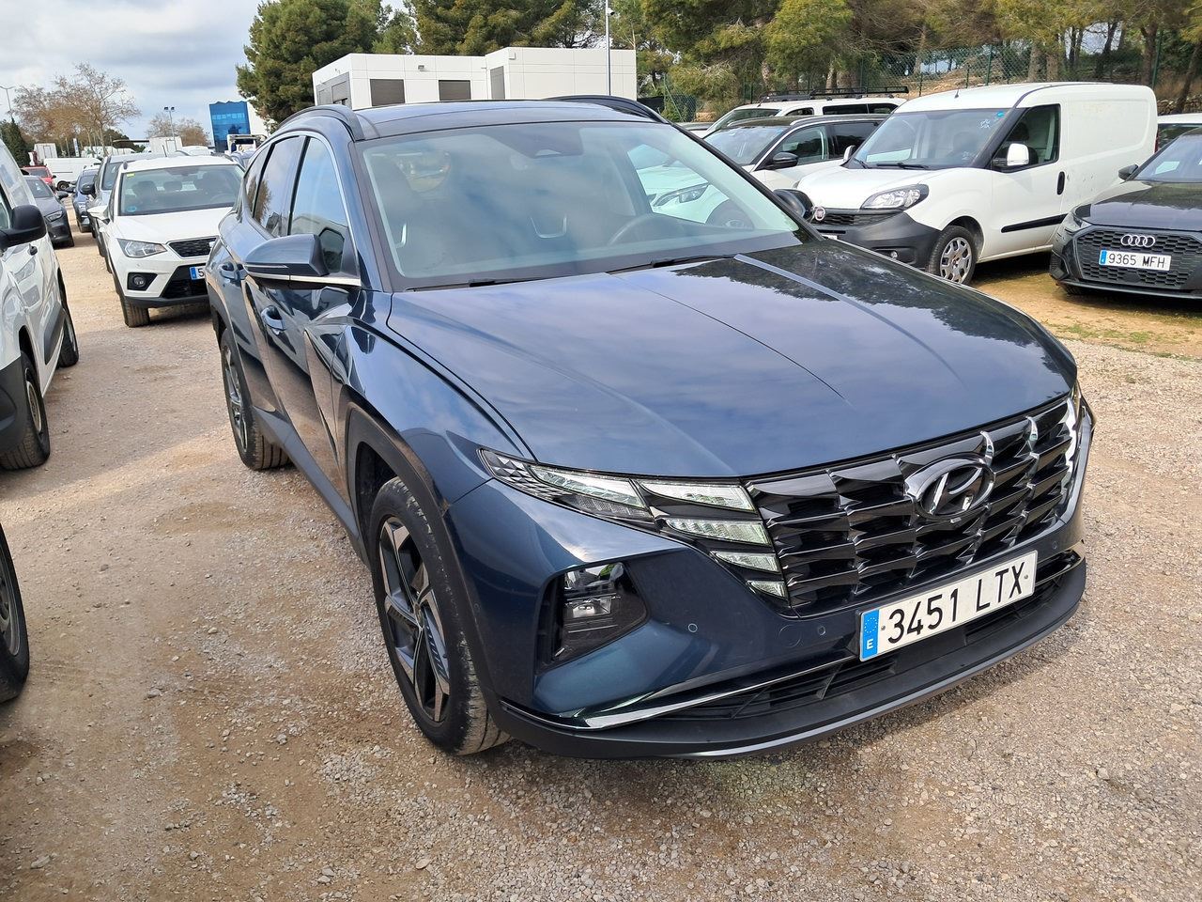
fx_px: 938
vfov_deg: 51.4
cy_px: 451
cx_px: 601
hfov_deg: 65.3
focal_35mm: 27
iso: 50
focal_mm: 4
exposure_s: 1/403
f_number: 1.8
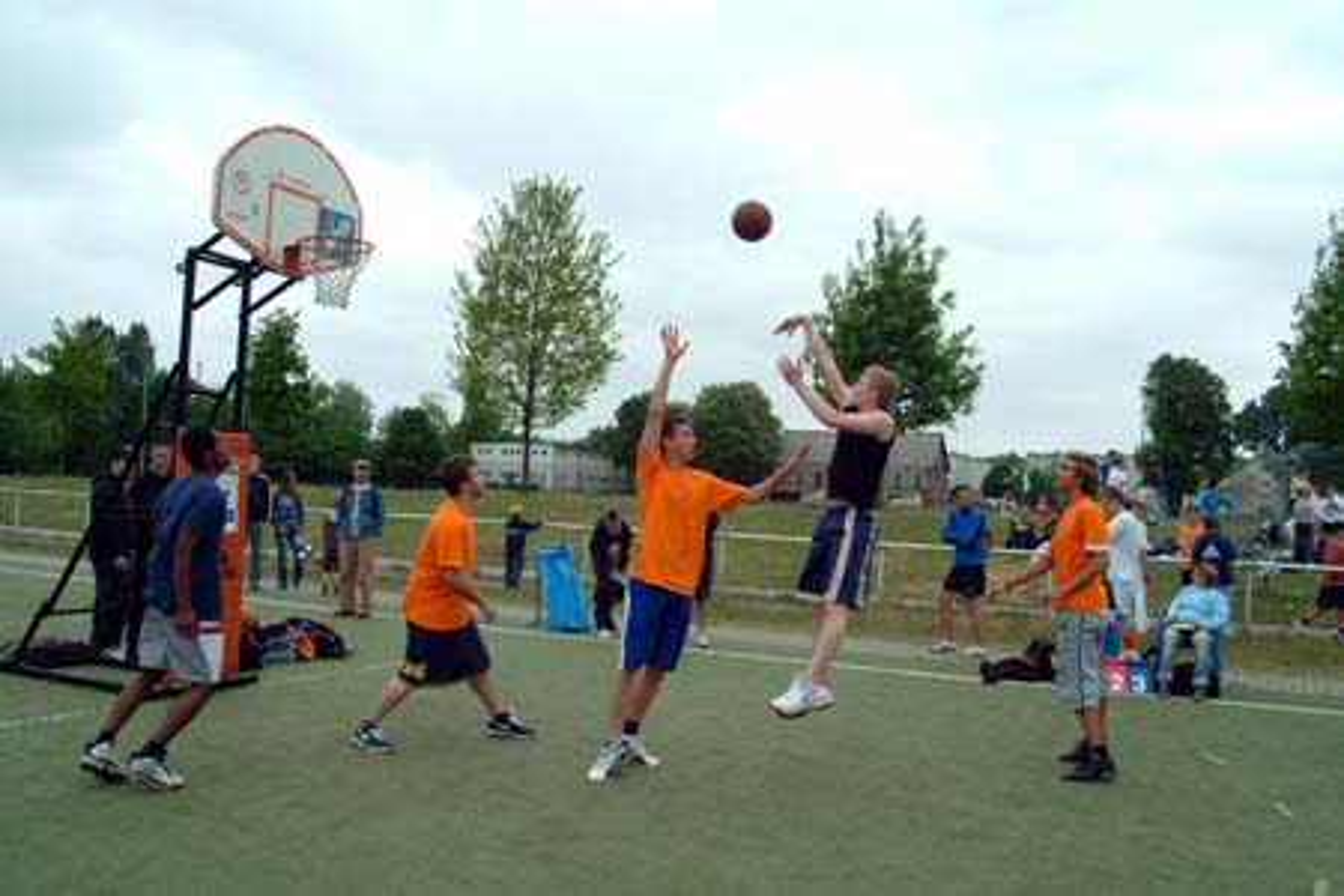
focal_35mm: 28
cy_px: 448
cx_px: 672
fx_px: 1064
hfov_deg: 64.6
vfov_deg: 45.7
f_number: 9.5
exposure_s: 1/350
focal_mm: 19
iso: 400
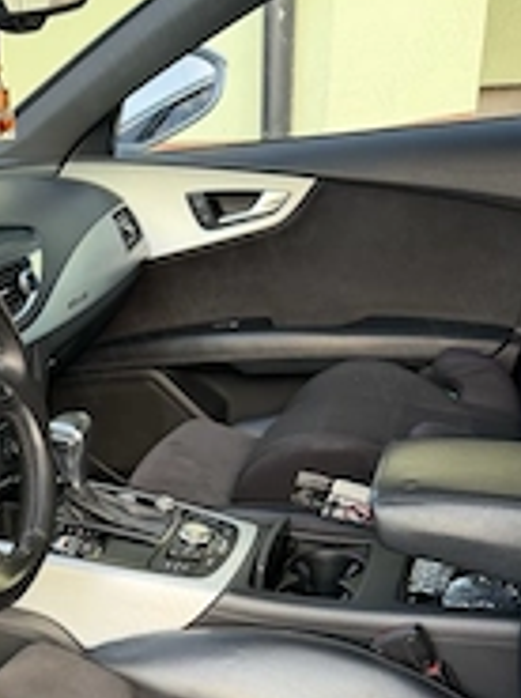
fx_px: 1047
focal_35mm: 52
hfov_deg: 26.2
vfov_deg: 34.6
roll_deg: +6.1
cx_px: -23
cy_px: 641
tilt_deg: -27.7
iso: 200
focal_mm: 6.76
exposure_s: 1/175
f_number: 1.78
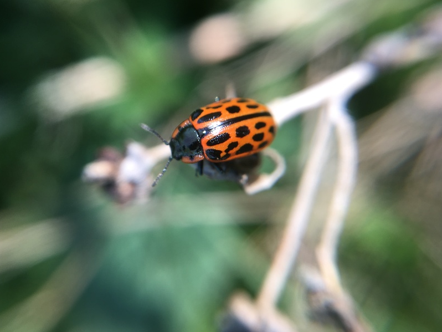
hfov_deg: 58.3
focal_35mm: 31
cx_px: 212
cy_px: 168
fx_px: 396
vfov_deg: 45.5
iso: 25
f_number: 2.2
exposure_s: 1/177
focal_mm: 4.15
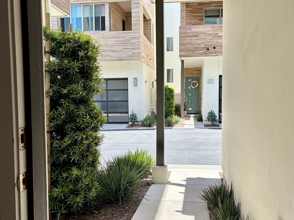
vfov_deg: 46.7
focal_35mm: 30
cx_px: 156
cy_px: 122
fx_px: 255
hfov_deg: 59.9
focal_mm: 5.96
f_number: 1.6
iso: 50
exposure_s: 1/861
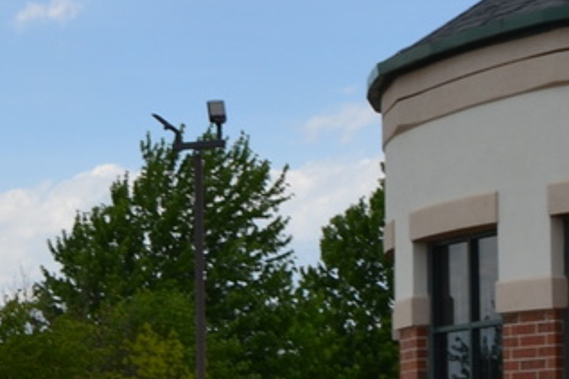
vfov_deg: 9.7
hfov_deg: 13.5
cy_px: 498
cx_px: -420
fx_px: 2180
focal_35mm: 138
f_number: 10
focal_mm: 18
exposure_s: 1/200
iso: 100
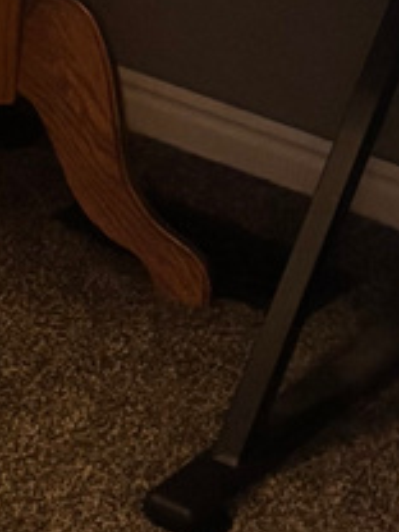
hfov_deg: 7.3
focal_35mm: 192
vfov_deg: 9.6
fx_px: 2951
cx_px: -565
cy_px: -537
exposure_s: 1/30
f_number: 1.6
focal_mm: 5.96
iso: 640
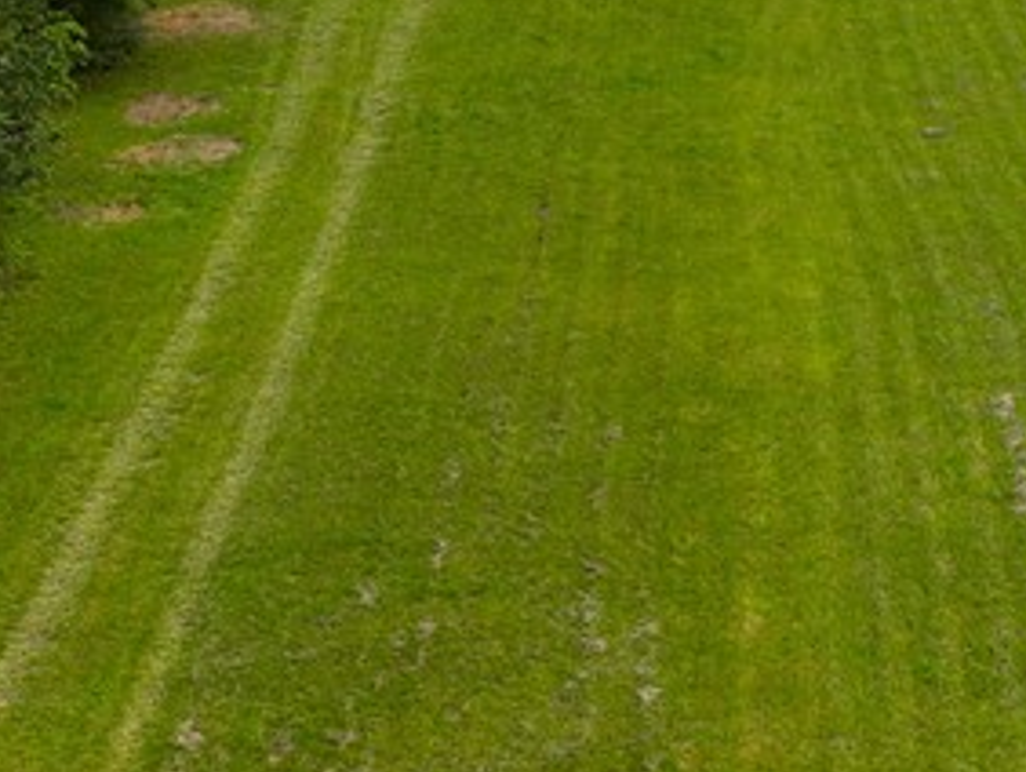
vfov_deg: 16.9
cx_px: 724
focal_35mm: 87
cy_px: 206
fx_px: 2581
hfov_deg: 22.3
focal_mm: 12.29
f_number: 2.8
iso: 150
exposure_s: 1/320
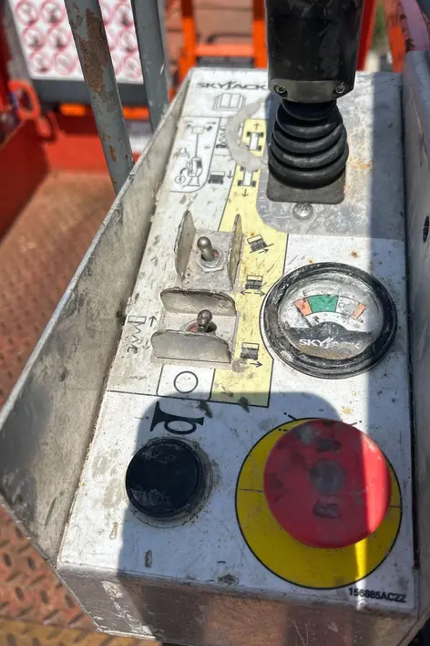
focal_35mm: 28
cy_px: 324
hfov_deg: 46.3
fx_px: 502
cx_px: 244
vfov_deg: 65.5
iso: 50
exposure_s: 1/9434
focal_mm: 5.7
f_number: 1.5
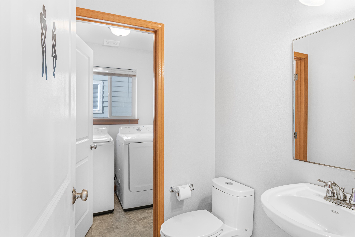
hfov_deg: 81.2
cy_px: 118
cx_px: 178
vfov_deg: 59.5
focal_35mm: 21
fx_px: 207
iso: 800
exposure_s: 1/6
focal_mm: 14
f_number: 8
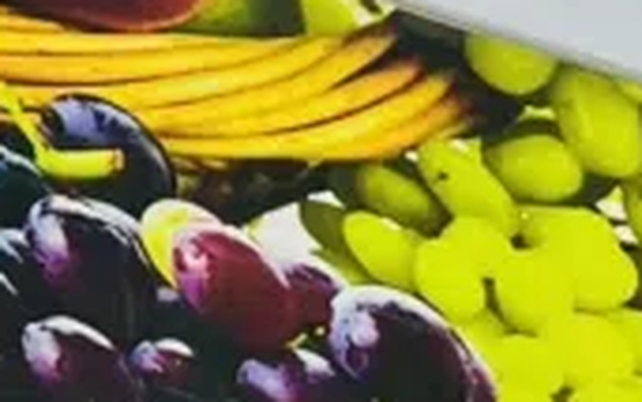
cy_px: 53
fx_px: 1803
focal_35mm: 103
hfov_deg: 20.2
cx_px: 398
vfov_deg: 12.6
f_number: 1.5
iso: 80
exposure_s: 1/101
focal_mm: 5.7
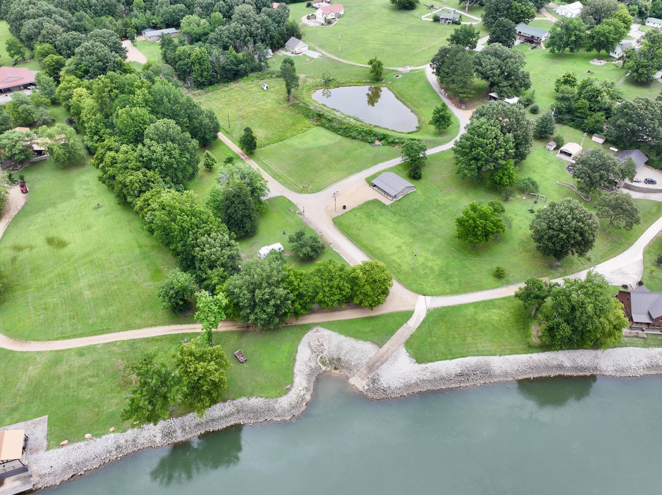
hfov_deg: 69.4
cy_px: 248
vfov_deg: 54.8
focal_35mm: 25
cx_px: 329
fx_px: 478
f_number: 2.8
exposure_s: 1/500
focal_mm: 12.29
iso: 100
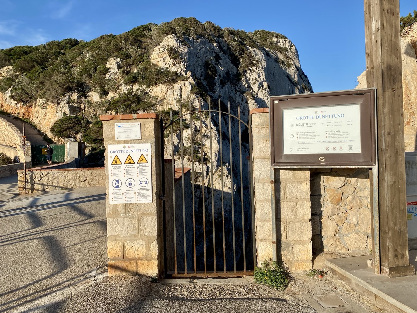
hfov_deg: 67.3
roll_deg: +0.9
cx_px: 208
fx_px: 313
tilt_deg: +0.7
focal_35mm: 26
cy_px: 156
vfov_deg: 53.1
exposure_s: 1/2688
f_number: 1.8
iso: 32
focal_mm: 4.25
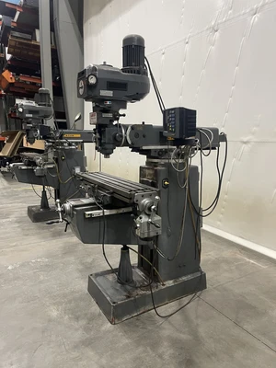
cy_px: 184
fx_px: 266
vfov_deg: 69.4
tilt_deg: -9.4
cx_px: 138
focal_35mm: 25
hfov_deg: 54.9
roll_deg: -2.4
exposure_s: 1/60
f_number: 1.6
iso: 320
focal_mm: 5.1
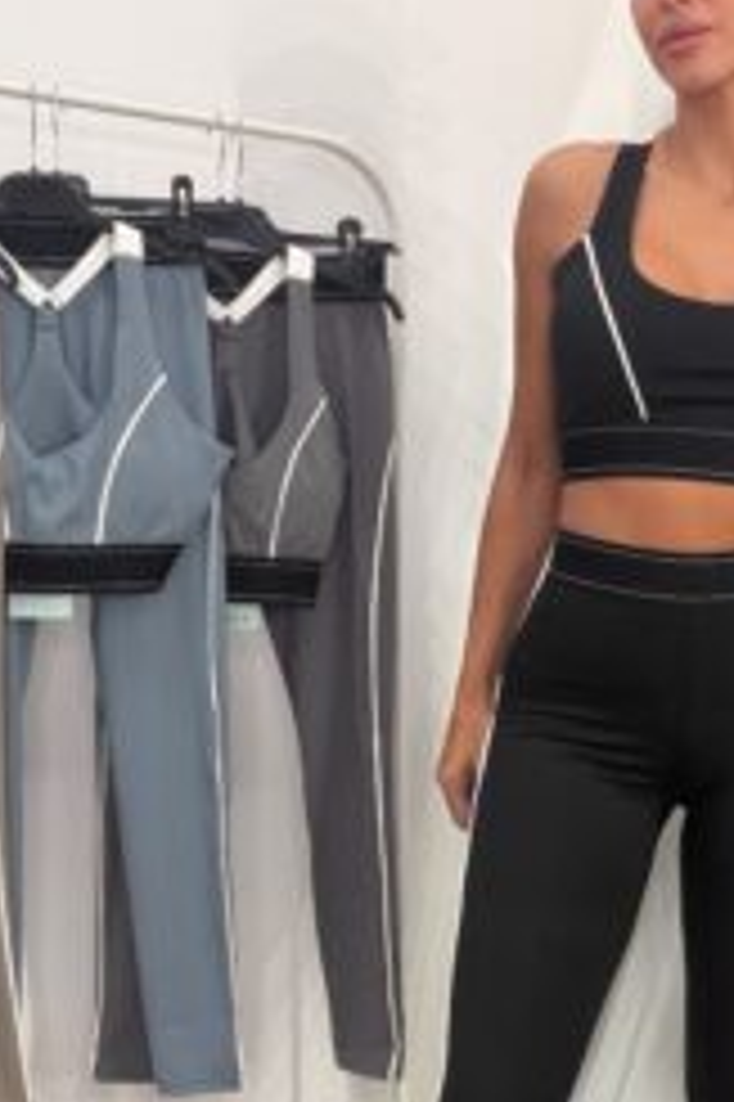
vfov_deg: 38.6
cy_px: 711
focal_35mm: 51
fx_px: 1562
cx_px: 558
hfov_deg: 26.1
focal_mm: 2.71
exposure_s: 1/81
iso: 64
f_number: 1.9
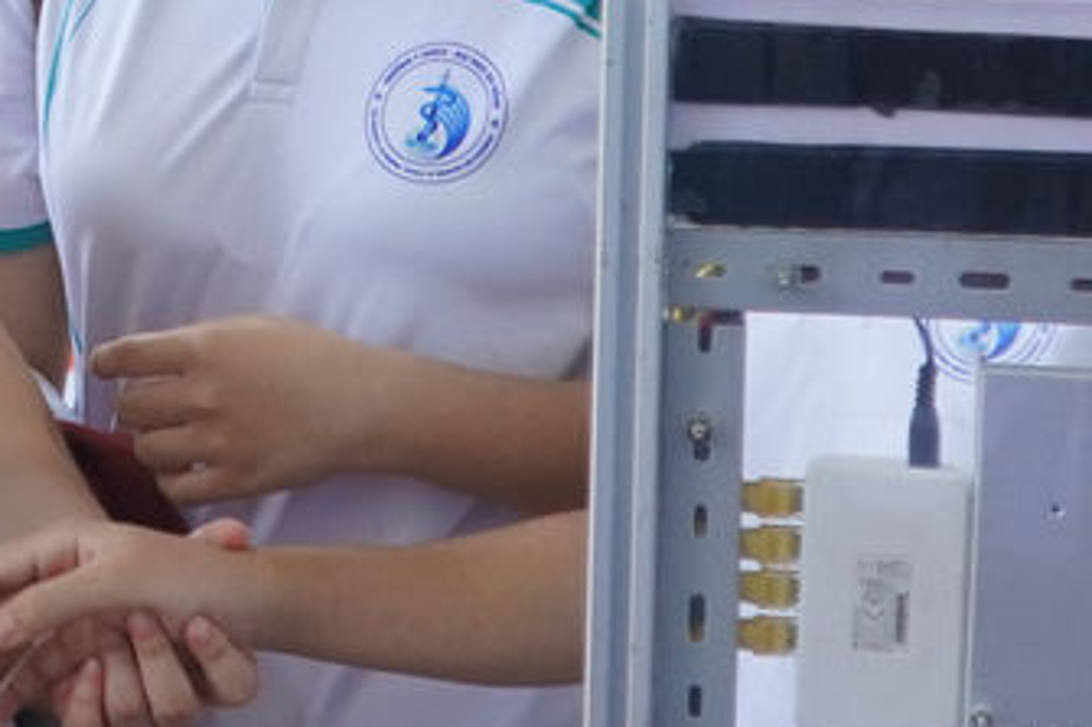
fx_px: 5002
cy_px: -80
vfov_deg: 8.2
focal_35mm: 165
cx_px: -186
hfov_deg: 12.2
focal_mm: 18
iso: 320
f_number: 4
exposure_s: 1/160
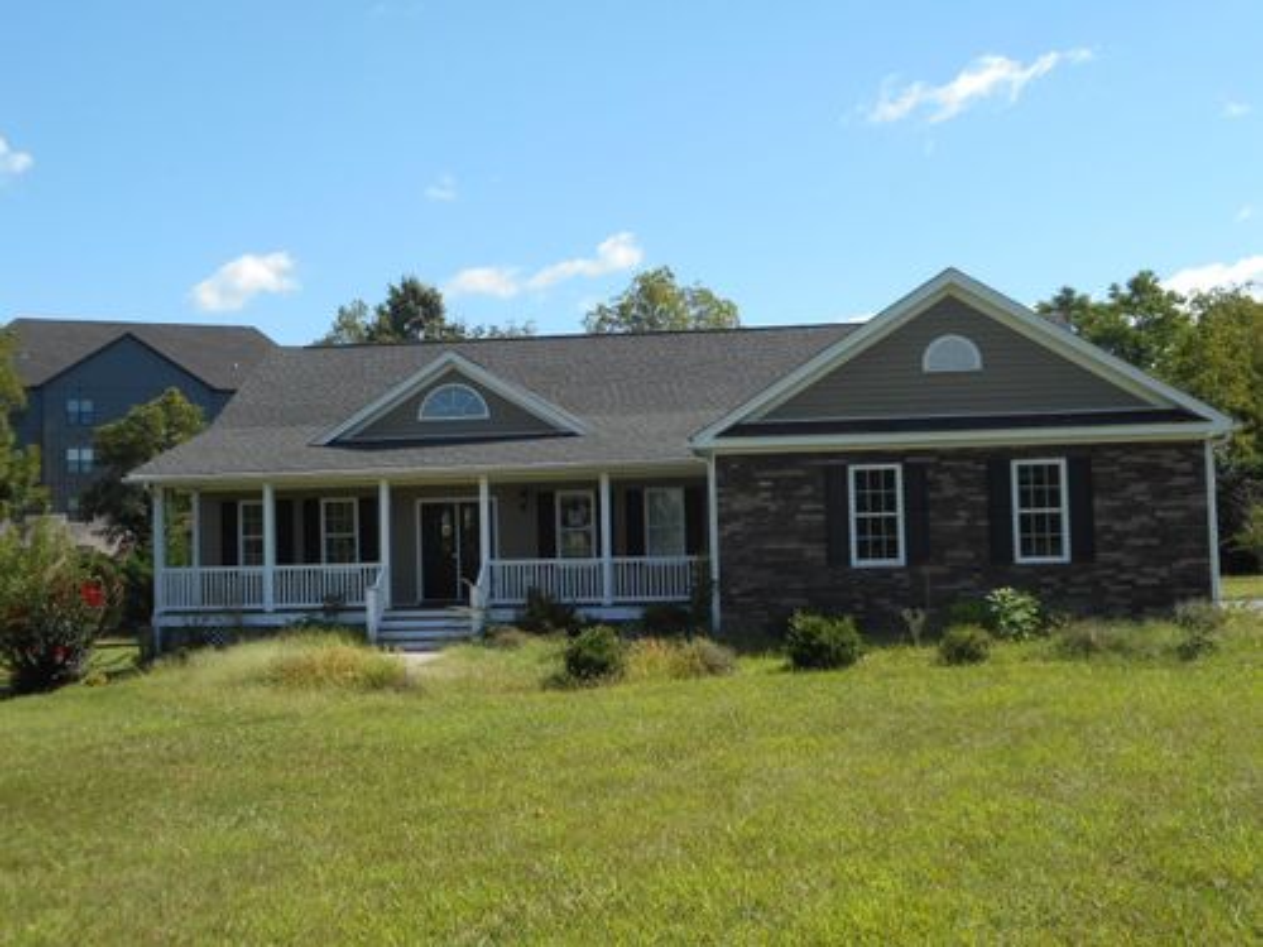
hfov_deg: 47.9
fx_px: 1423
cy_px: 474
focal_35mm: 39
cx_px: 632
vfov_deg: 36.8
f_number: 4.5
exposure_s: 1/400
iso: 80
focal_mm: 6.9
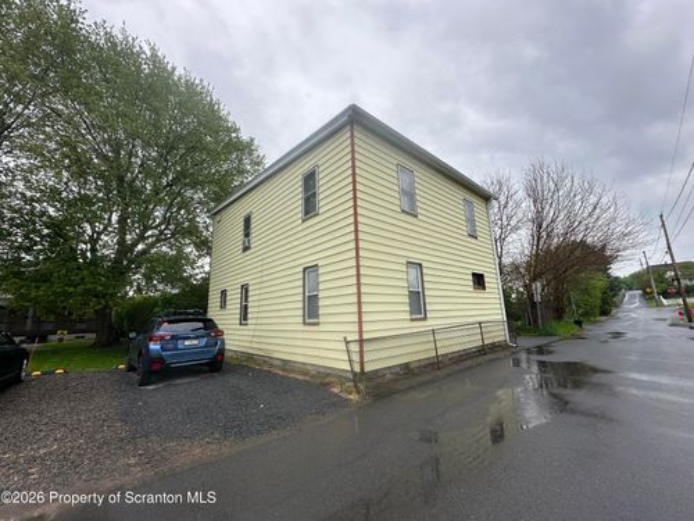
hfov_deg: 102.1
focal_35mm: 14
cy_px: 260
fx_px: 281
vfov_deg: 85.7
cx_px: 347
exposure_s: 1/553
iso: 40
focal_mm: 2.22
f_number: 2.2
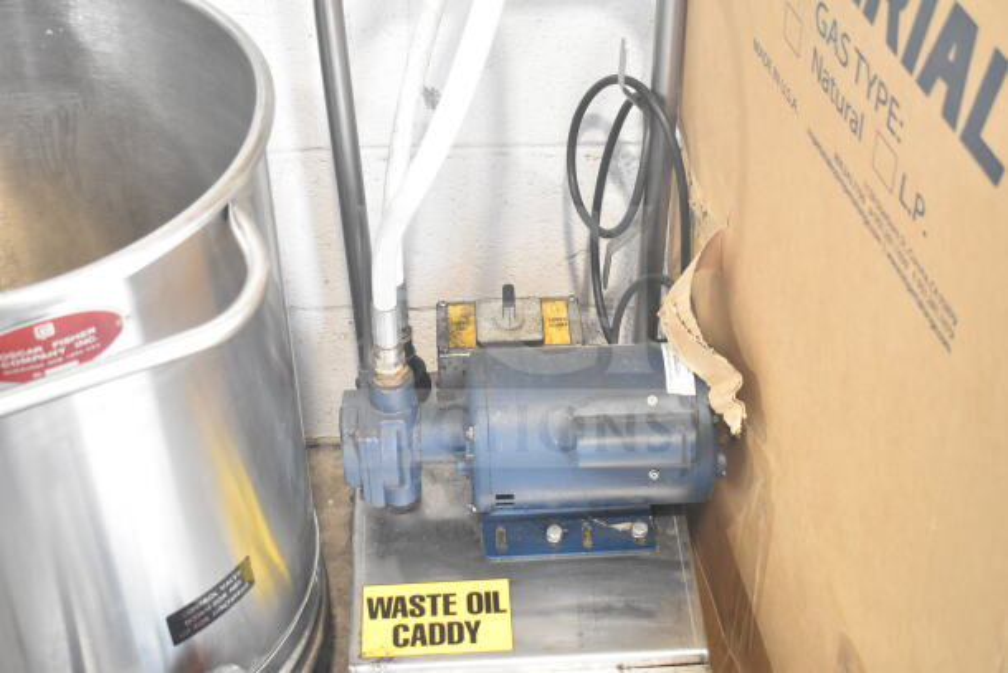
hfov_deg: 36.9
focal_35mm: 54
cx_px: 504
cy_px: 336
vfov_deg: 25.1
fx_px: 1512
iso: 2200
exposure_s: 1/60
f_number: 4.8
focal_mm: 36
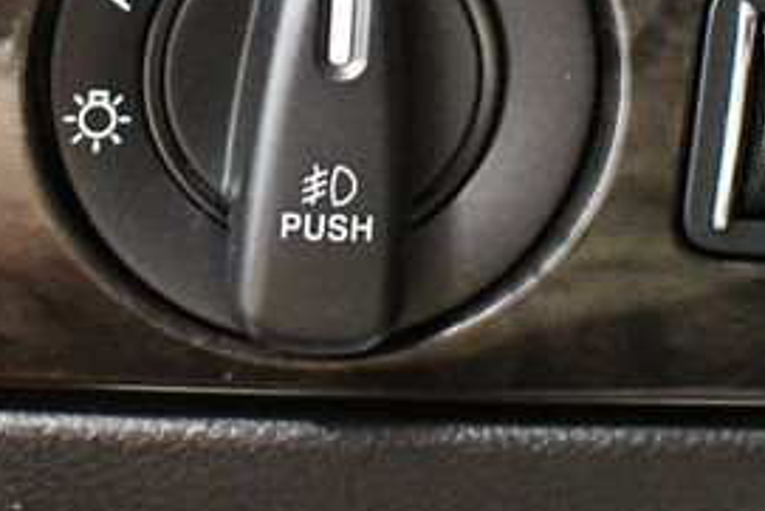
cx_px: 344
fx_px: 1807
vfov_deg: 15.9
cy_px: 73
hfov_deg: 23.9
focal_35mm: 85
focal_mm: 18
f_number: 3.5
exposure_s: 1/60
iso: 10000
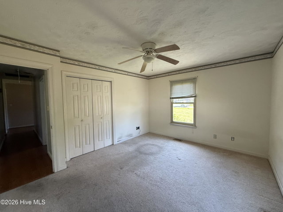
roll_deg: +1.4
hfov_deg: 102.0
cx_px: 142
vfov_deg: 85.7
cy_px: 106
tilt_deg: -4.4
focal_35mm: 14
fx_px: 115
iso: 200
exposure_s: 1/99
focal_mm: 2.22
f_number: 2.2
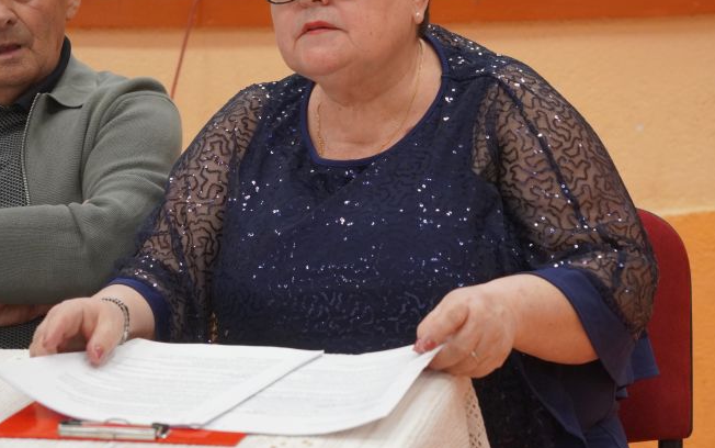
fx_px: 2261
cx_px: 356
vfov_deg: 11.3
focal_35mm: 116
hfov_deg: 18.0
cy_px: 145
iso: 2000
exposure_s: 1/160
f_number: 3.5
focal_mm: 50
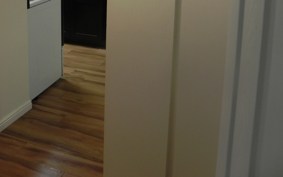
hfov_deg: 45.2
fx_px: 339
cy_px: -28
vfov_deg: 26.4
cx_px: 153
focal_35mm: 44
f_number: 2.8
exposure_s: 1/30
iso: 164
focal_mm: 4.6
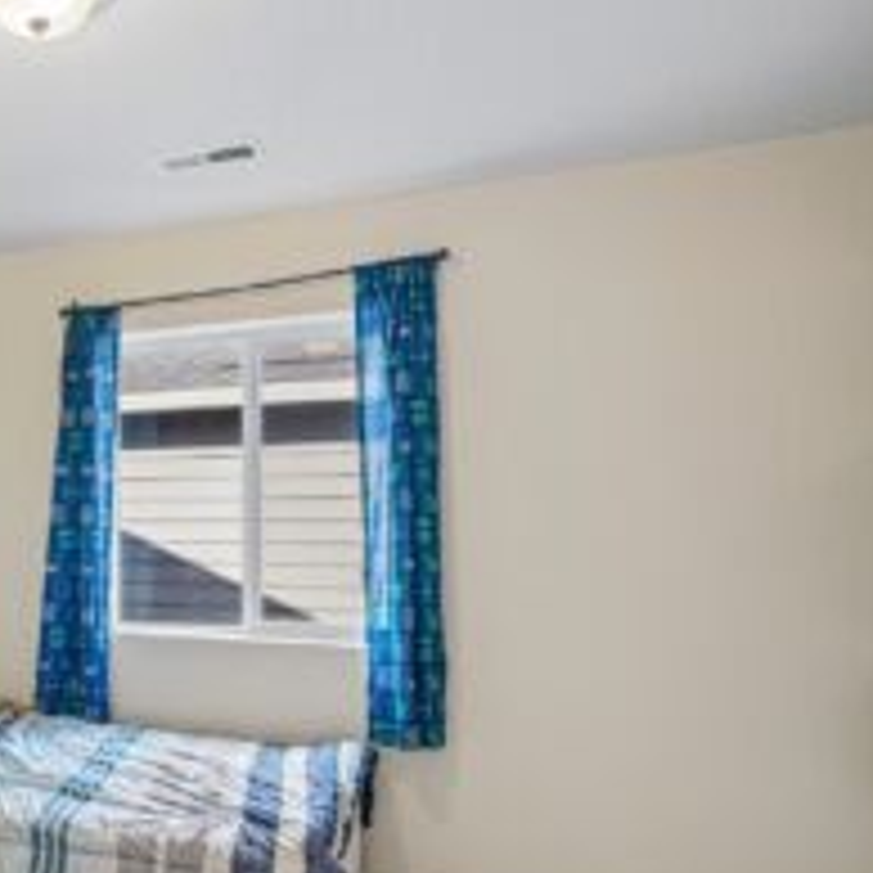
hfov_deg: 50.7
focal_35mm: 28
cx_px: 86
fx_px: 799
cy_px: 524
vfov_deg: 56.9
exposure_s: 1/25
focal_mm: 16
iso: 400
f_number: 8
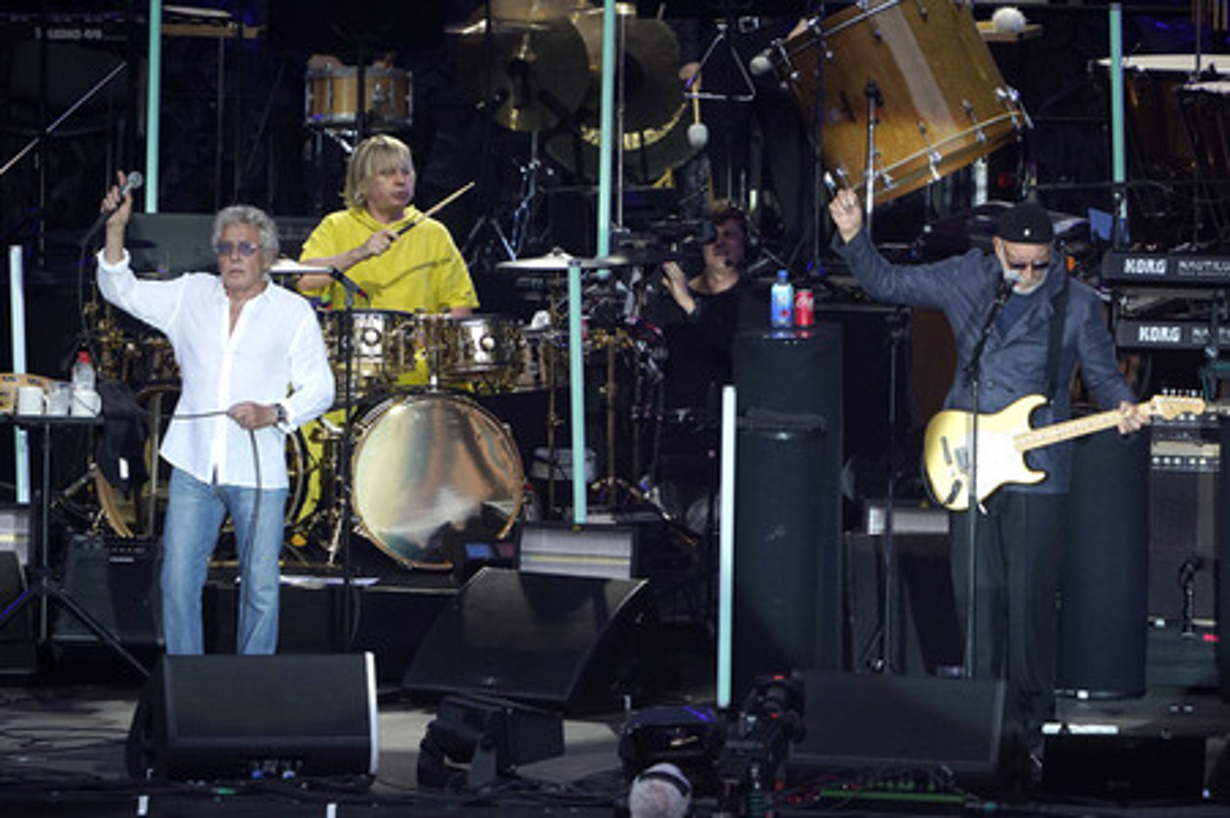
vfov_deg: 3.0
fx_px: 15432
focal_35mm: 452
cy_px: 409
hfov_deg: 4.6
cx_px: 615
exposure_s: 1/1250
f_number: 6.3
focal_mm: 452
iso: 2000
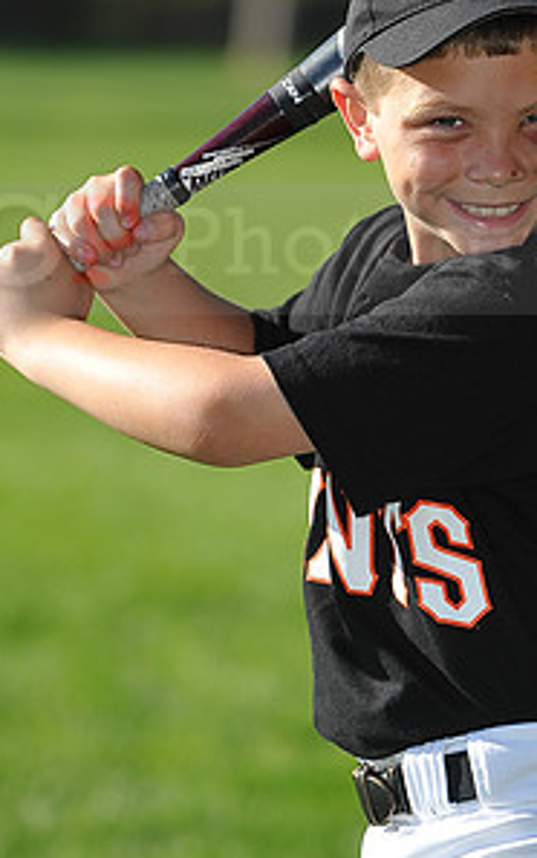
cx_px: 378
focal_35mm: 308
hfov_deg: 4.3
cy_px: 222
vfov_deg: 6.8
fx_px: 7202
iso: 200
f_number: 4
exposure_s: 1/1600
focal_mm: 155
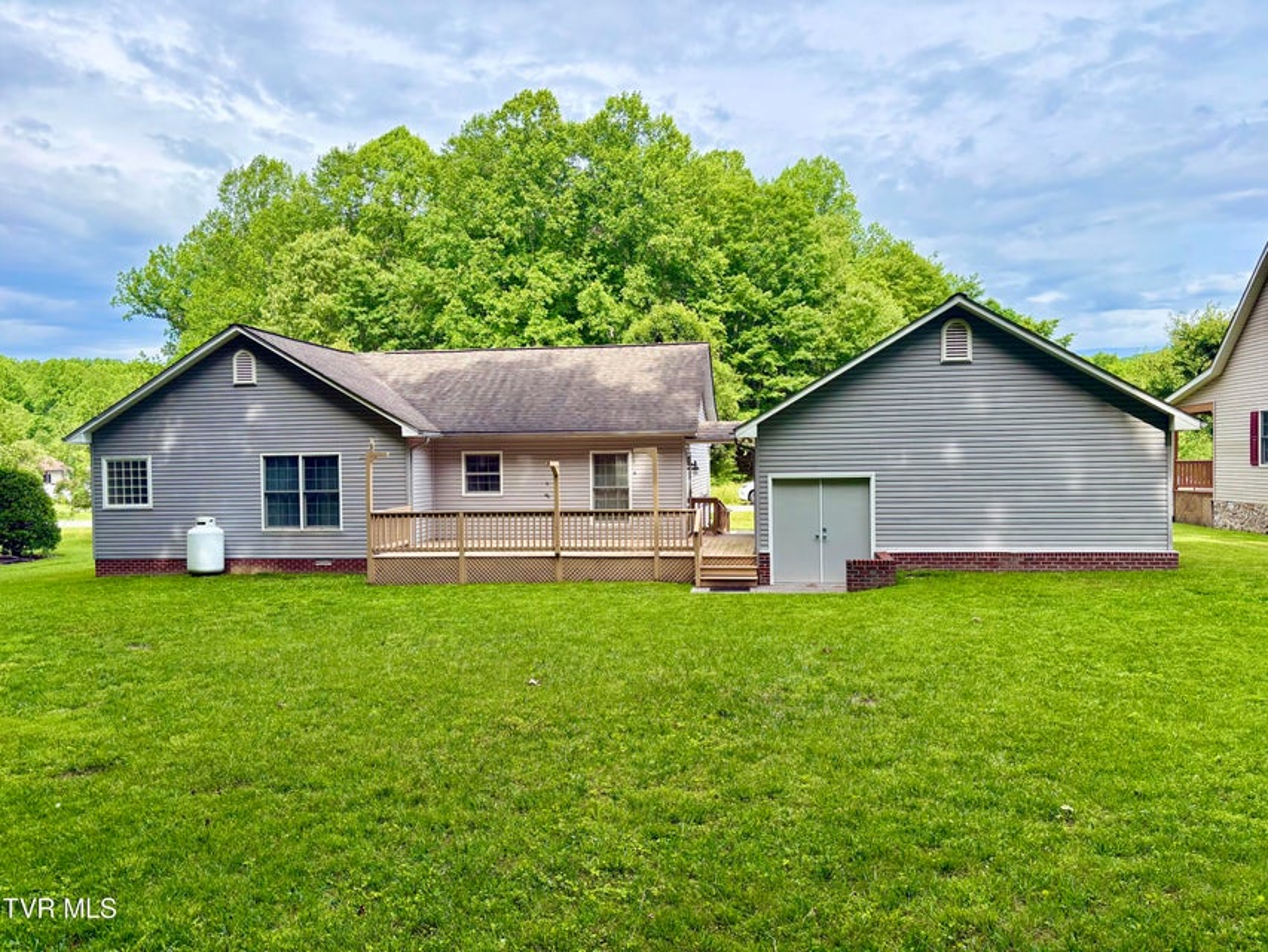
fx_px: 953
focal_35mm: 26
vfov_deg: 53.1
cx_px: 634
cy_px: 476
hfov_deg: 67.3
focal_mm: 5.96
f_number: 1.6
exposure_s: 1/1196
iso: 64
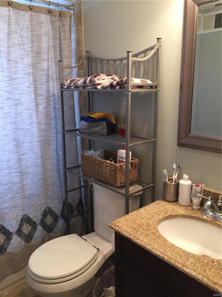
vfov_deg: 61.7
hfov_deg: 48.2
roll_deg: +1.4
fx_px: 248
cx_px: 111
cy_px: 148
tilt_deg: -14.2
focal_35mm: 29
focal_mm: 4.15
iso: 125
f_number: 2.2
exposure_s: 1/30
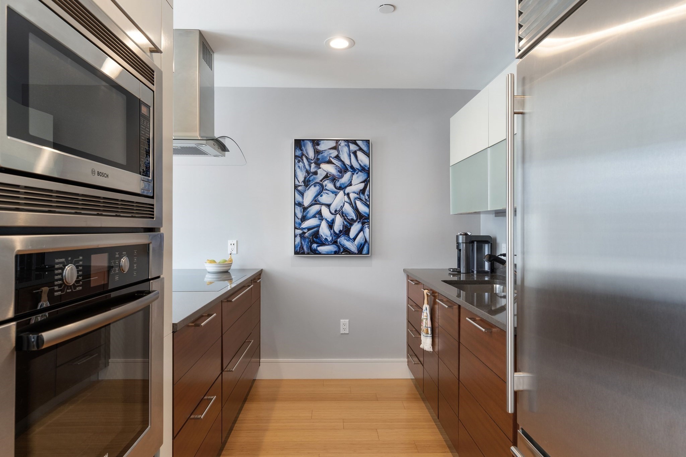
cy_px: 228
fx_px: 400
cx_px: 343
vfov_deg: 59.5
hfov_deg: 81.2
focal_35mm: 21
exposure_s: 1/4
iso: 400
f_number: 8
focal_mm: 21
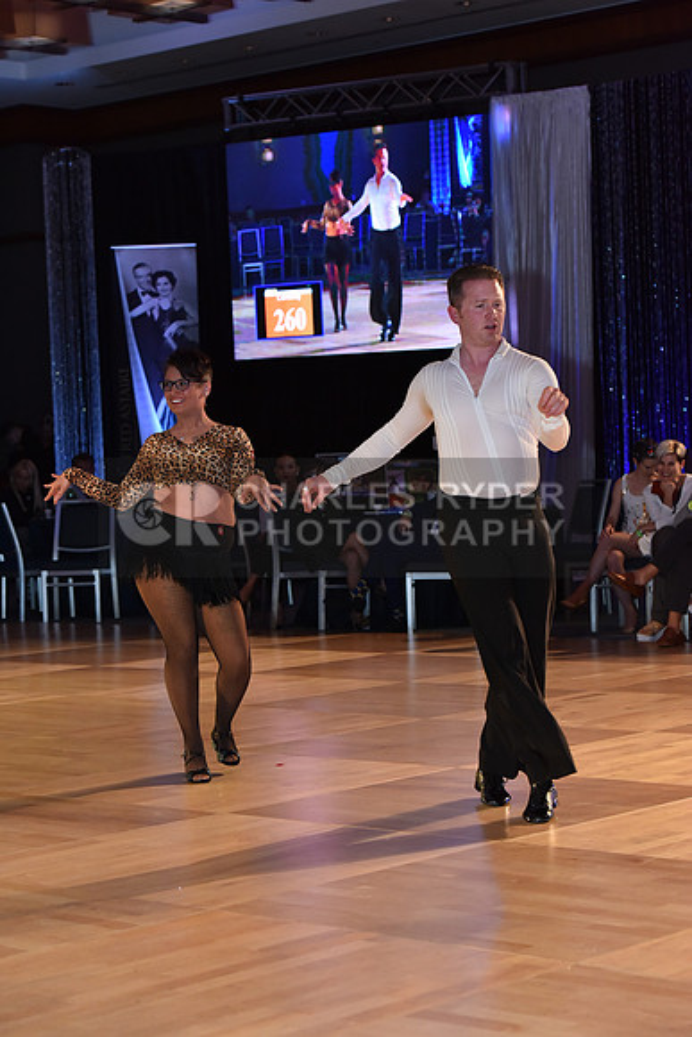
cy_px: 518
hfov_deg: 16.1
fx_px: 2449
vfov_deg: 23.9
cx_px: 346
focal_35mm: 85
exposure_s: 1/250
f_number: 5
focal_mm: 85
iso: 2000
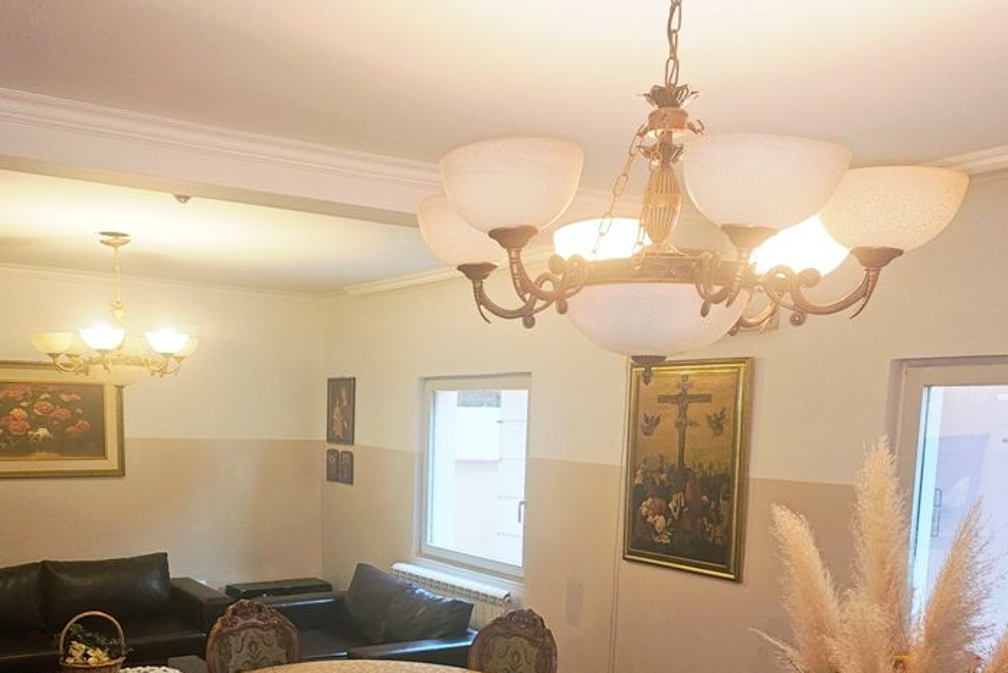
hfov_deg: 54.0
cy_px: 533
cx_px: 400
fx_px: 980
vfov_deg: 36.6
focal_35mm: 35
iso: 100
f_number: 1.7
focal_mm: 6.3
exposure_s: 1/33
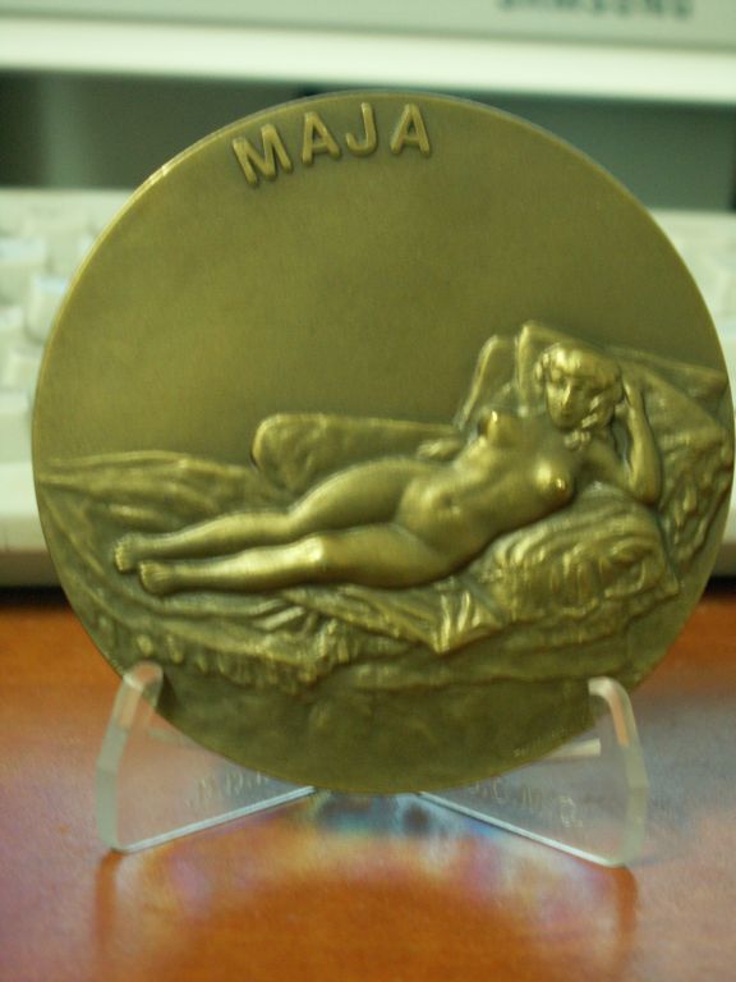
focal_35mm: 62
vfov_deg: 31.2
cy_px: 491
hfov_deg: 23.7
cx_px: 368
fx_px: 1758
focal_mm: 10.28
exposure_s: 1/4
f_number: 3.2
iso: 160
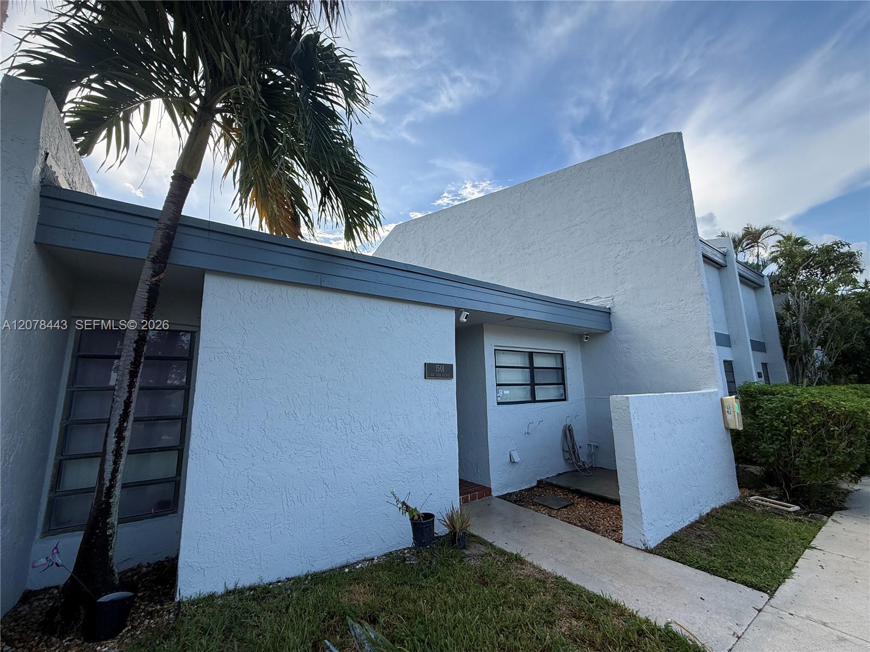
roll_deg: +0.9
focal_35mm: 14
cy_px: 326
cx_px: 435
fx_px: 352
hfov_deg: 102.1
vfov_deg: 85.7
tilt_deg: +10.3
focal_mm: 2.22
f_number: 2.2
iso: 64
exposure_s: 1/574
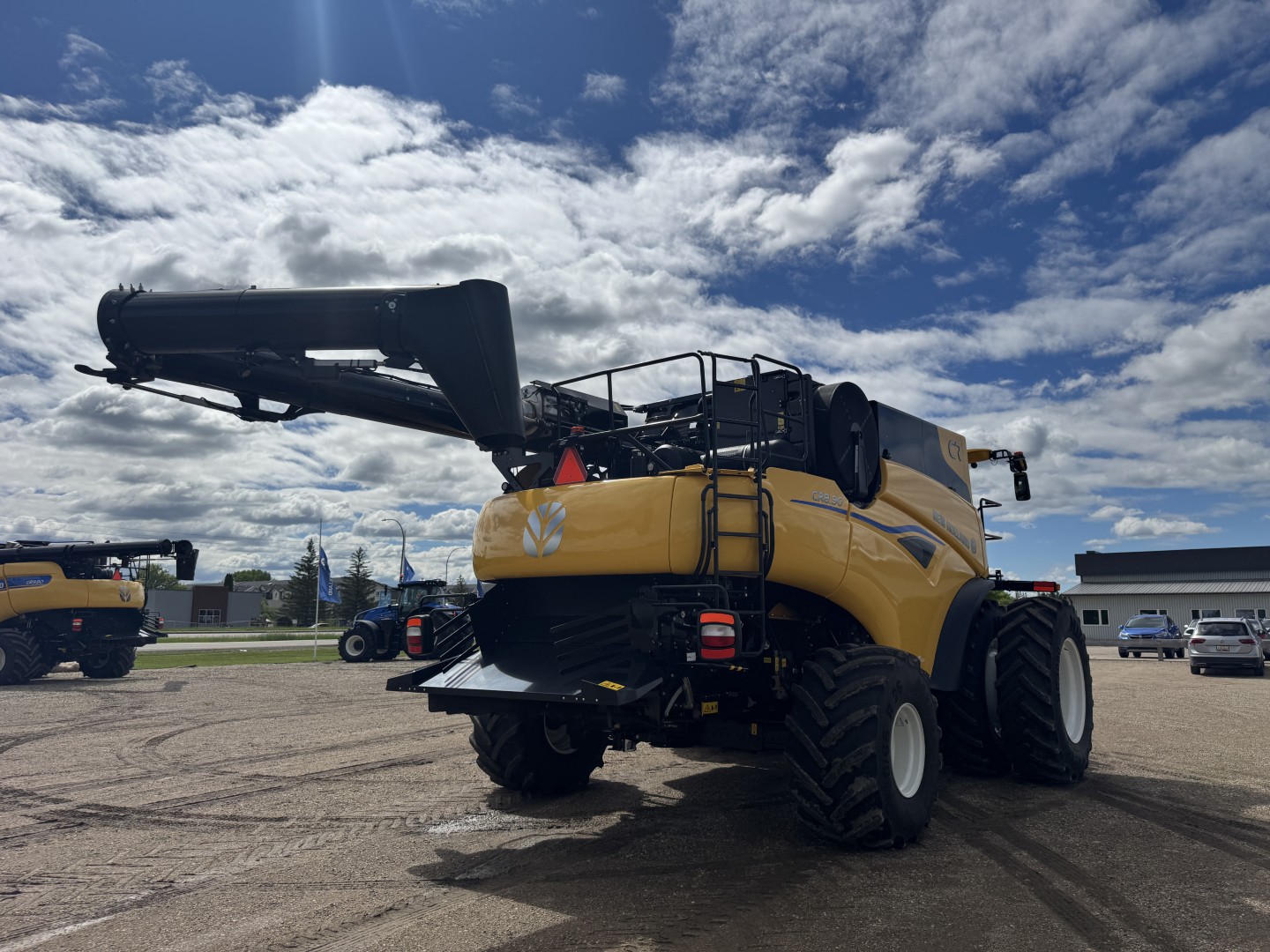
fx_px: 881
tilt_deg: +13.1
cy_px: 476
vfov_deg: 56.8
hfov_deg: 71.6
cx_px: 635
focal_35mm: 24
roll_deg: -1.9
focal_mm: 6.76
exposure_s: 1/15152
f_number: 1.78
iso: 64
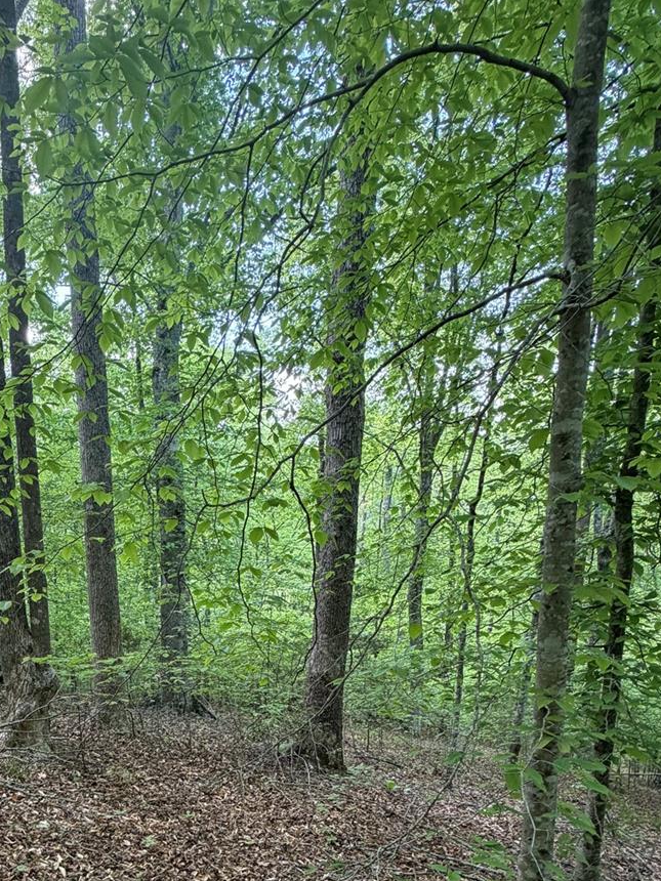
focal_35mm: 25
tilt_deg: -11.7
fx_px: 637
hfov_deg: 51.9
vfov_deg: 64.2
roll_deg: +2.7
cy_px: 686
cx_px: 148
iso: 200
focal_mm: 2.22
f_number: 2.2
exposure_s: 1/121
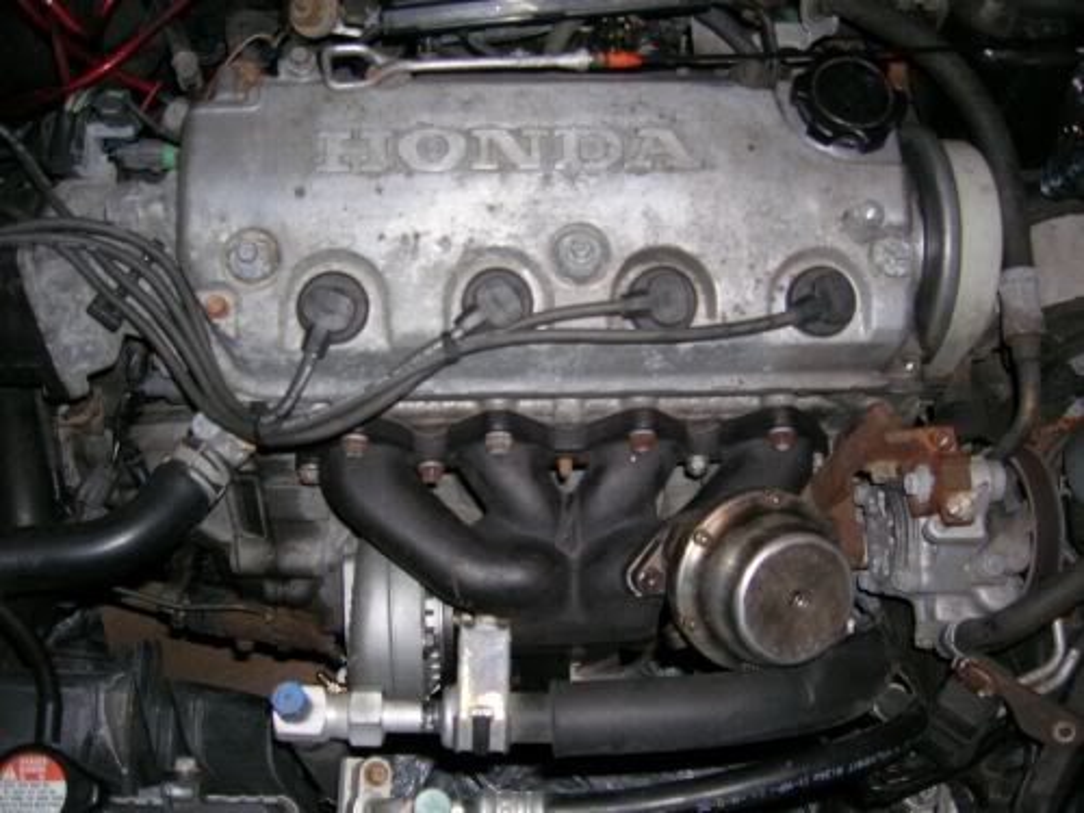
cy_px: 406
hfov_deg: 54.0
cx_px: 542
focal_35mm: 34
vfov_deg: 41.8
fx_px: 1065
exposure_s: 1/60.1
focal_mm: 5.7
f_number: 2.9
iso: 50
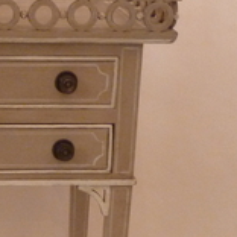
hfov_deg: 12.7
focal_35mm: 136
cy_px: 234
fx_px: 1053
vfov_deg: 12.7
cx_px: 8
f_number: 3.6
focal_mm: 6.5
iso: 400
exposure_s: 1/8
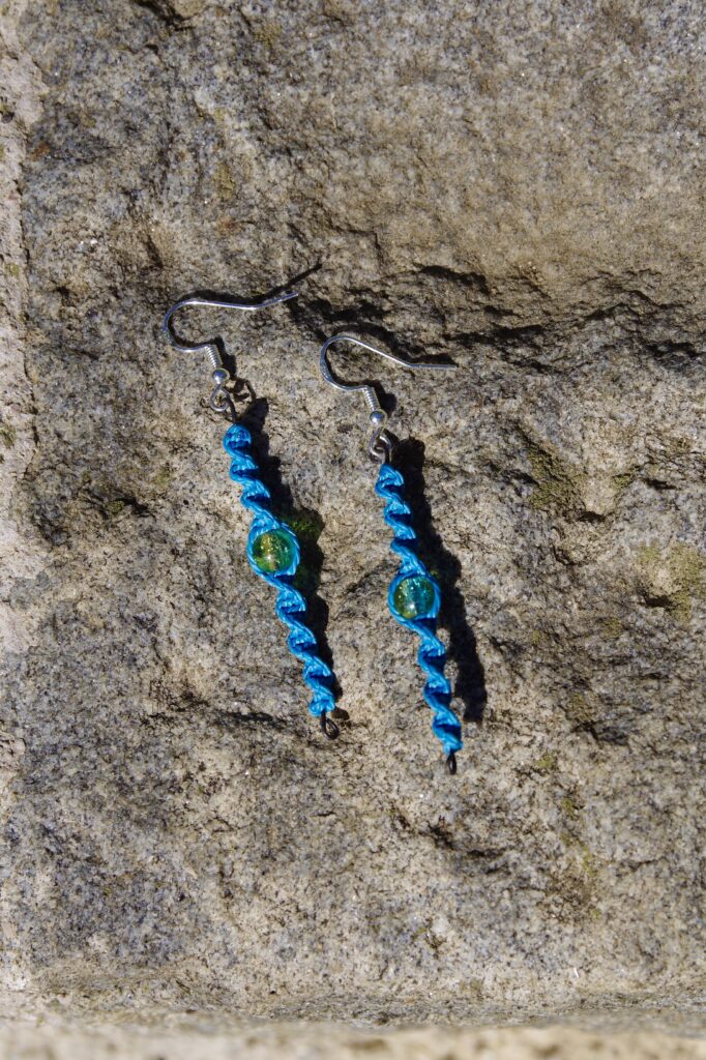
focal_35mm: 73
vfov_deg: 27.7
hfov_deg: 18.7
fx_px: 2149
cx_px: 353
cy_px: 530
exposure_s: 1/320
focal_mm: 73
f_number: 9
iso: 100
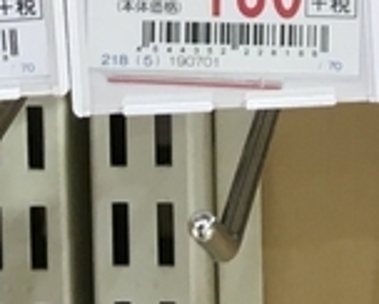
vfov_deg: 6.2
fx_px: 2505
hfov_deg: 8.5
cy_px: -715
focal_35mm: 223
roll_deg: +0.4
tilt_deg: -5.0
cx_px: 489
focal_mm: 4.15
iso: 25
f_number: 2.2
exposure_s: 1/33
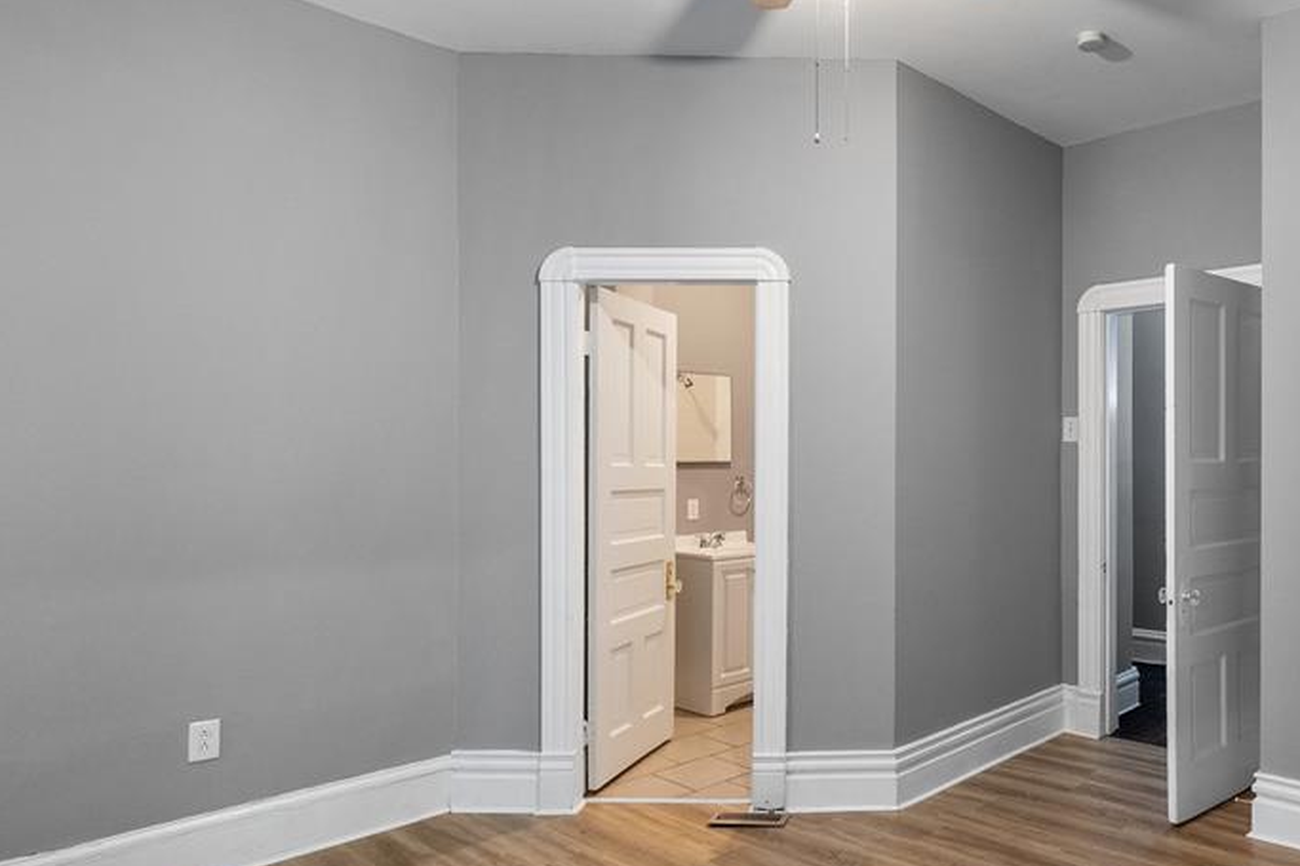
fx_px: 866
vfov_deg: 53.0
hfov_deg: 69.5
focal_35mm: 24
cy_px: 478
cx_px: 954
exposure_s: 1/1.67
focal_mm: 8
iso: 400
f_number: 6.3
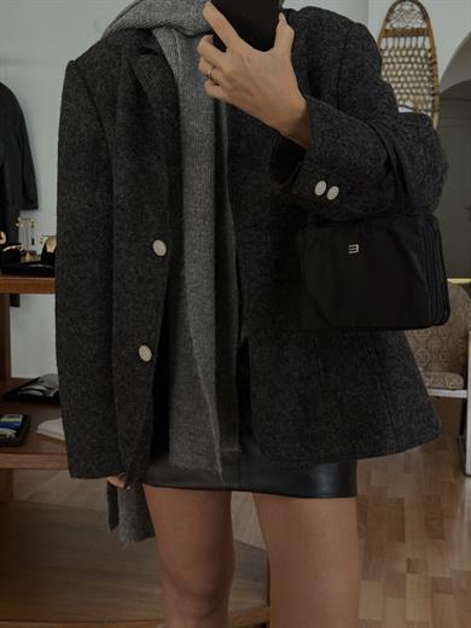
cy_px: 314
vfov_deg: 39.7
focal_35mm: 48
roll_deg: +1.4
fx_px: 871
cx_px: 236
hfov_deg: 30.3
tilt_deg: -30.8
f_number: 1.78
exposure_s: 1/33
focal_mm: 6.76
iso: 200
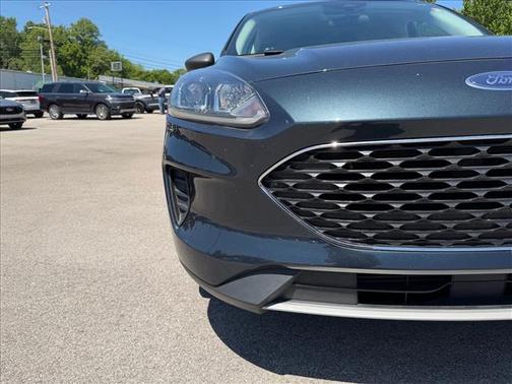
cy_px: 192
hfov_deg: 71.6
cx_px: 256
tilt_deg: -12.0
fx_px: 355
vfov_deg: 56.8
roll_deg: -1.4
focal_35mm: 24
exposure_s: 1/3425
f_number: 1.78
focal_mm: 6.76
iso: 80
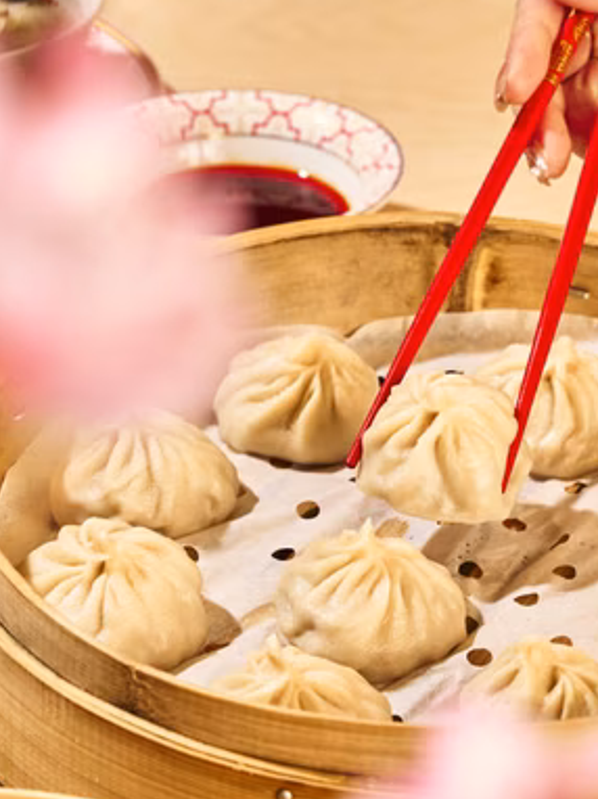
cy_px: 485
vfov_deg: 11.5
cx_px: 412
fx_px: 3966
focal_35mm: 172
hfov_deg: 8.6
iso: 100
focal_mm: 70
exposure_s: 1/160
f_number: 7.1
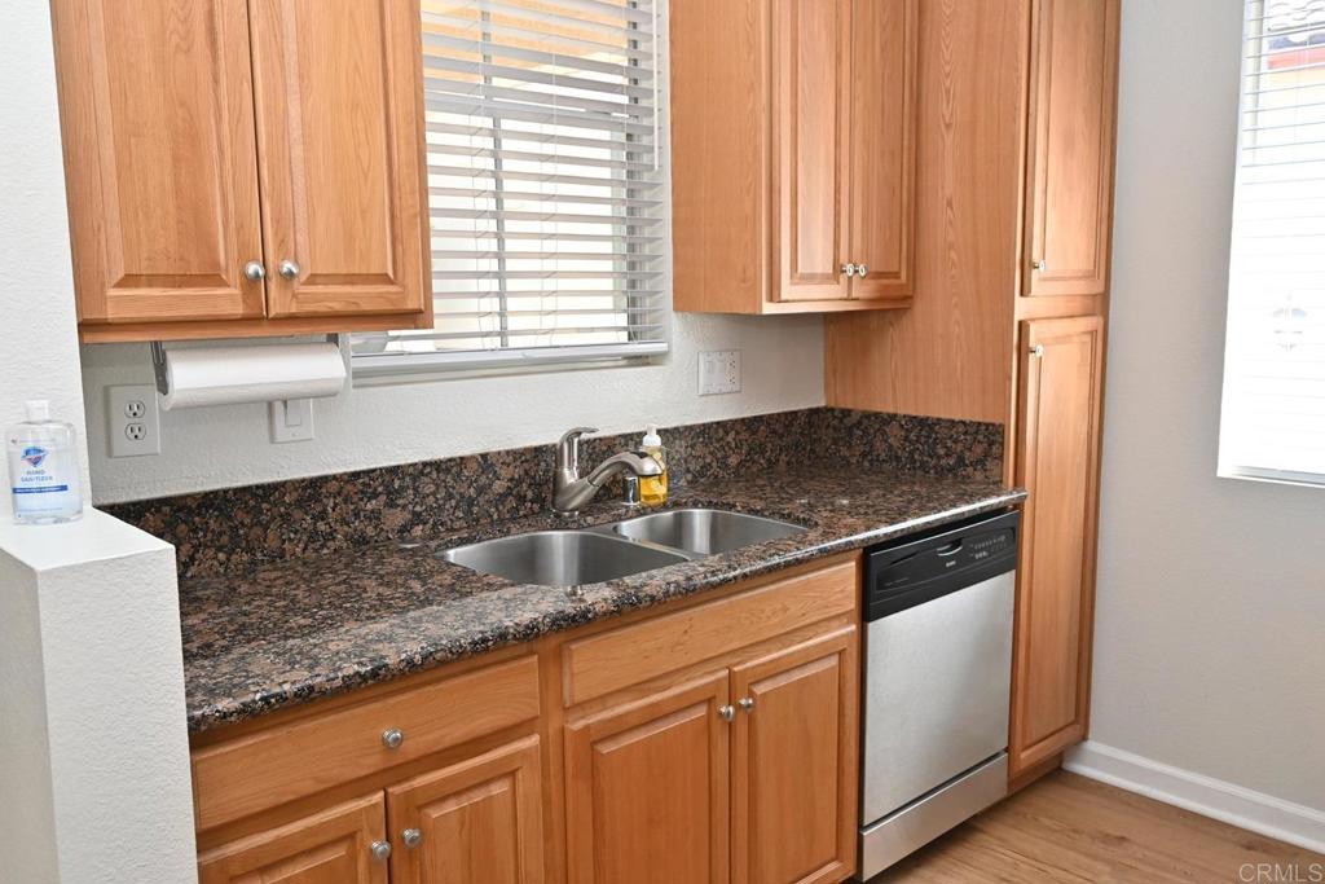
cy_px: 442
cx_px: 662
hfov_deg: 61.9
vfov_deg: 43.6
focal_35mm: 30
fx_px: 1104
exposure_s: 1/200
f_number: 4
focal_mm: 20
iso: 500
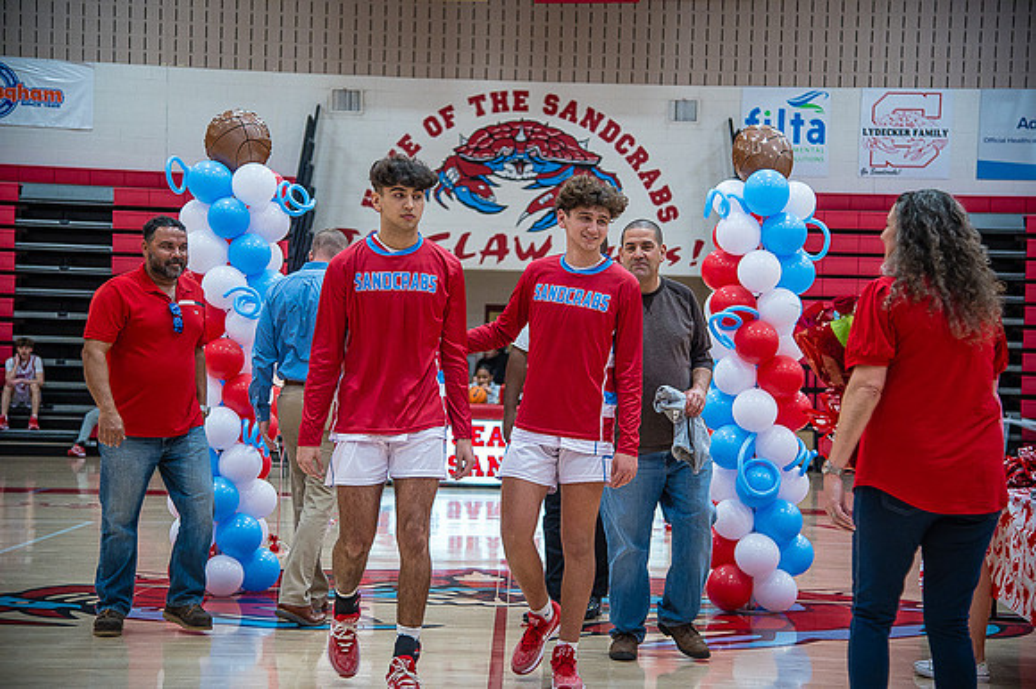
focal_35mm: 66
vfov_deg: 20.6
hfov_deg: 30.5
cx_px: 518
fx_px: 1898
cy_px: 344
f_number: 4
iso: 2000
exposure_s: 1/320
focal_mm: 66
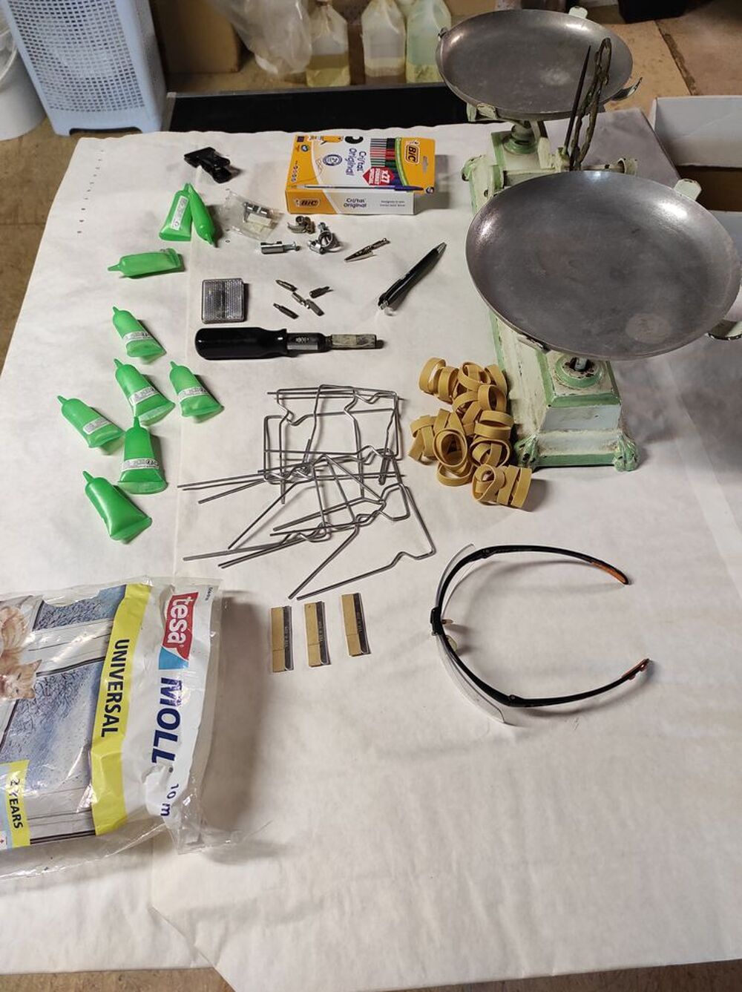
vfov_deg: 69.4
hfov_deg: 54.8
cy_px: 496
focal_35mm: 25
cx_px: 371
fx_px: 716
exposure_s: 1/33
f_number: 1.89
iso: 642
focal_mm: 5.43
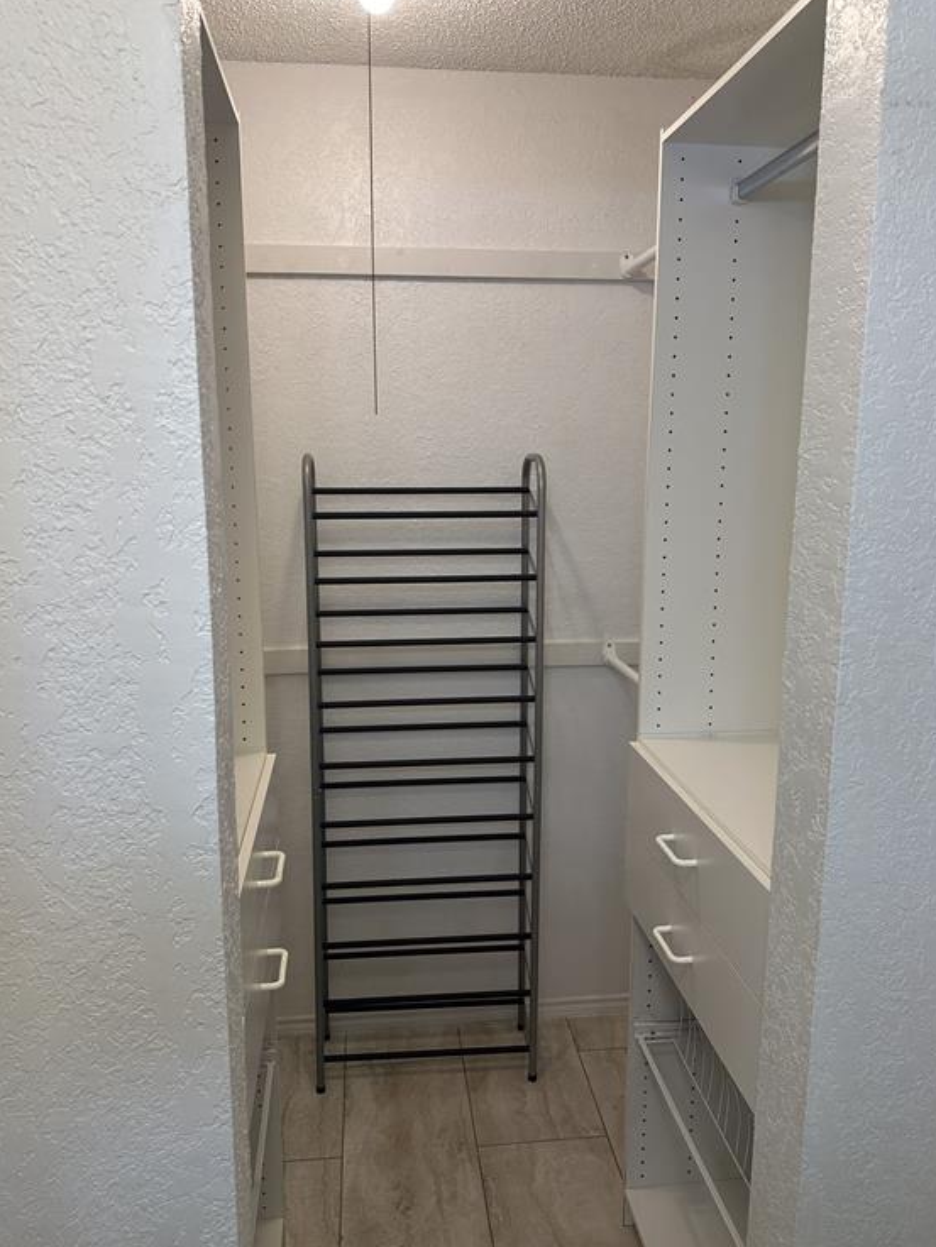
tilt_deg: -9.0
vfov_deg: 69.4
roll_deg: -0.8
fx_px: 901
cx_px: 471
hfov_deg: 54.9
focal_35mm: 25
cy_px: 611
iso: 125
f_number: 1.78
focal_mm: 6.86
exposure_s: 1/120
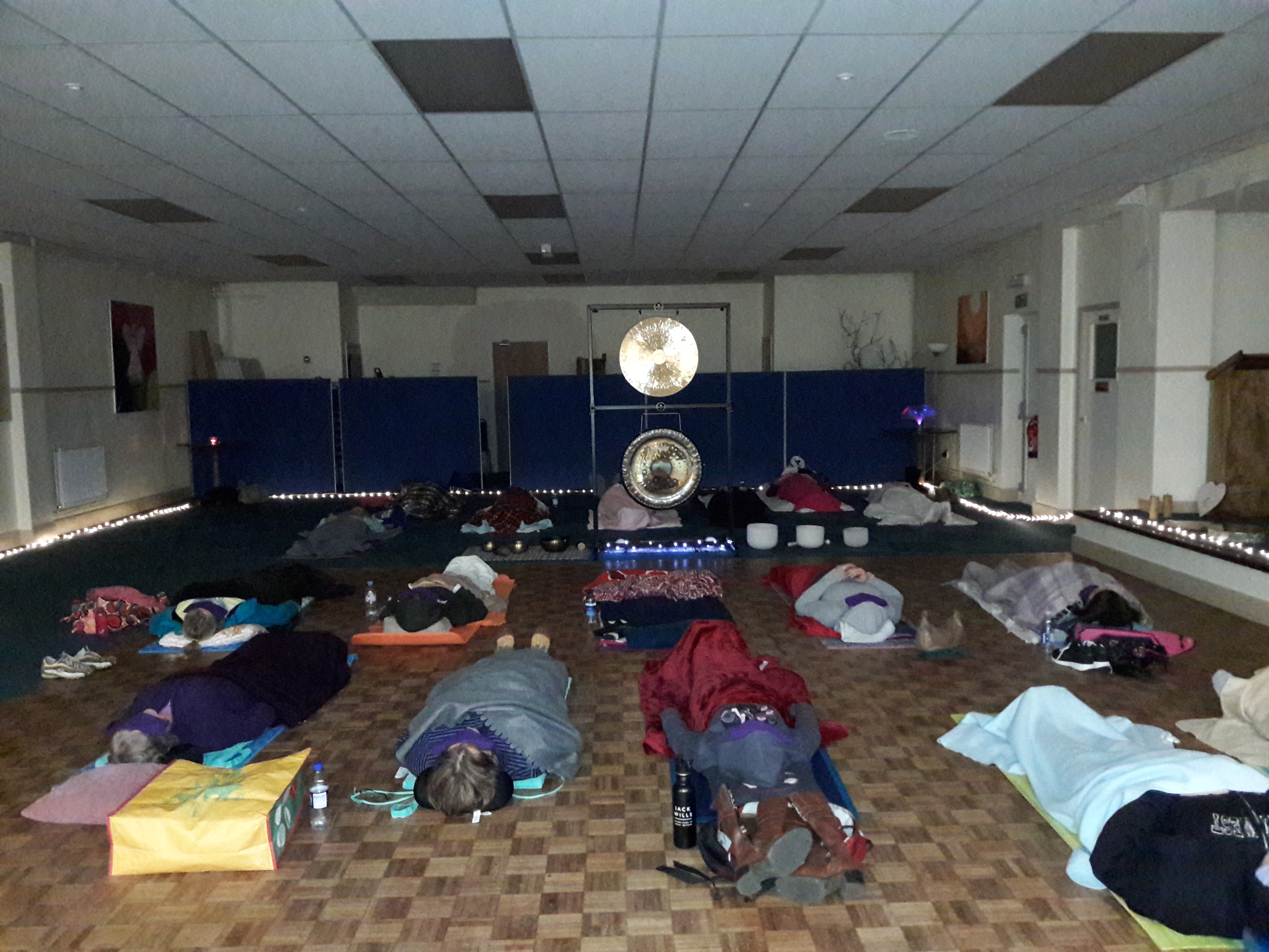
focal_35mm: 28
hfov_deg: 63.4
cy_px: 476
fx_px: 1026
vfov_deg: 49.7
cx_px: 634
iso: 800
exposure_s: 1/17
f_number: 1.9
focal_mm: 3.7
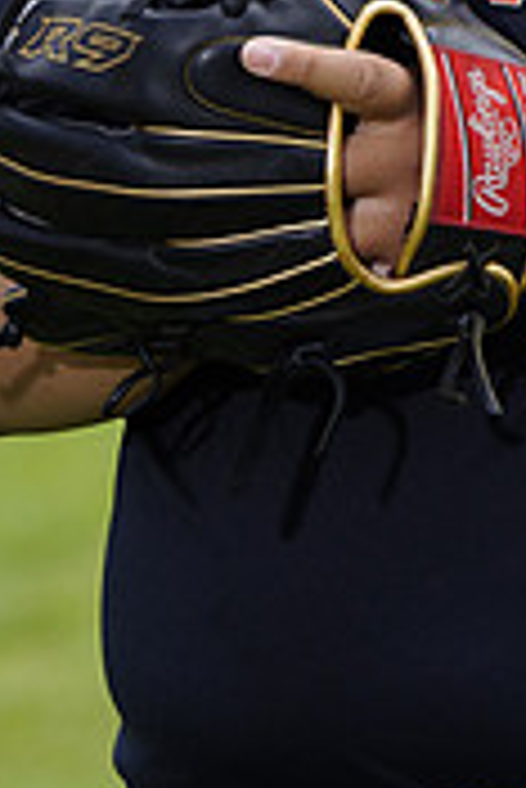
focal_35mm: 521
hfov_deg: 2.6
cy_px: -261
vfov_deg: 3.9
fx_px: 11395
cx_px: 497
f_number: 6.3
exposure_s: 1/250
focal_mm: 157
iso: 100
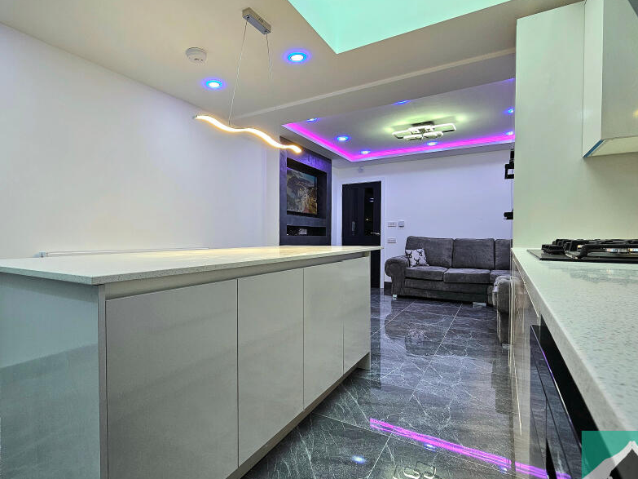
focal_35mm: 17
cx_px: 274
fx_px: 313
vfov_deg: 74.7
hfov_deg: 90.5
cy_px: 242
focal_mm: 2.2
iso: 64
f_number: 2.2
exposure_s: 1/60.2
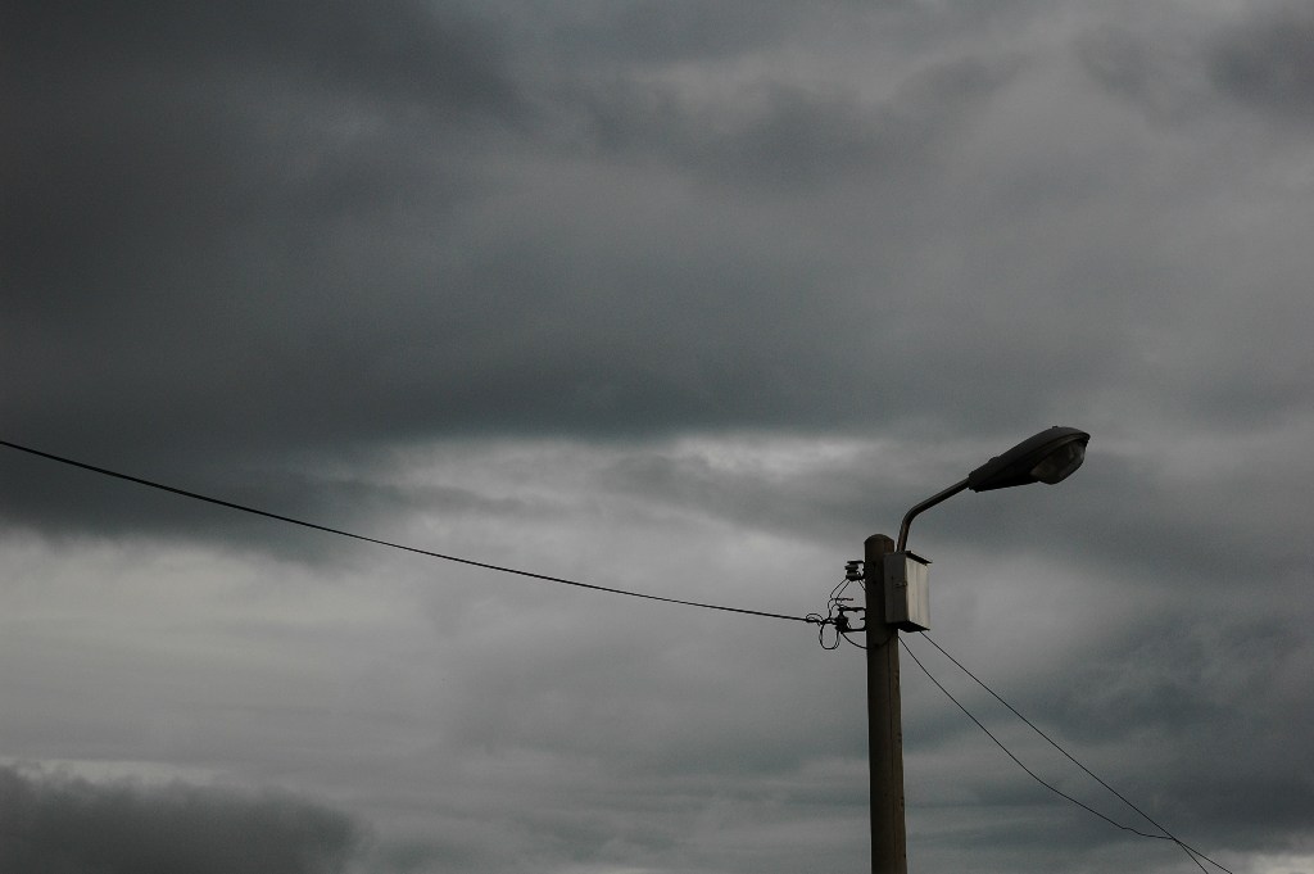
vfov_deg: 13.0
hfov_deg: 19.5
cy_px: 437
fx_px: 3829
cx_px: 657
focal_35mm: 105
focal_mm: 70
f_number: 5.6
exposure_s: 1/400
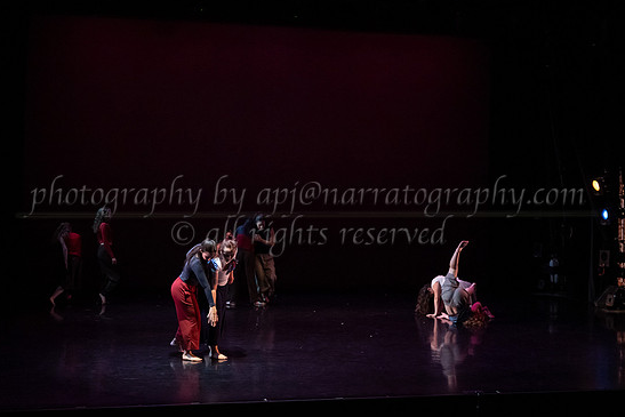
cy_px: 213
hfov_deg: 37.5
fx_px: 920
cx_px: 296
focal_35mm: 53
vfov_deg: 25.5
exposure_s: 1/400
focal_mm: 50
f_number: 4
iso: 4000
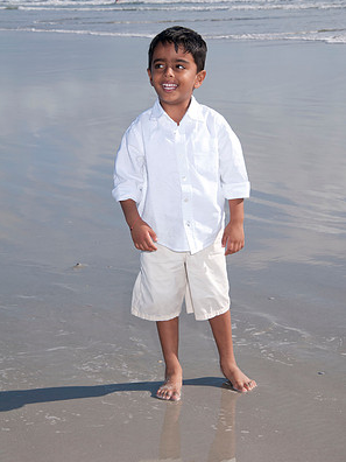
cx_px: 173
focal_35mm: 95
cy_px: 202
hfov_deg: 15.6
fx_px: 1266
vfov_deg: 20.6
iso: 100
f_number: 11
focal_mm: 58
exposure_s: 1/250
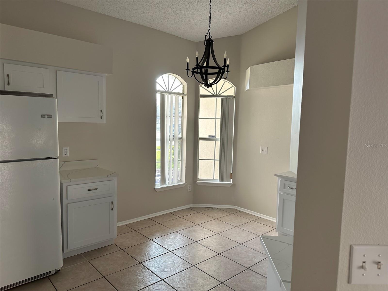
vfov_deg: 56.8
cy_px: 146
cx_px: 194
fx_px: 269
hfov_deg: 71.6
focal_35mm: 24
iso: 100
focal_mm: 6.86
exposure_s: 1/149
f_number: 1.78
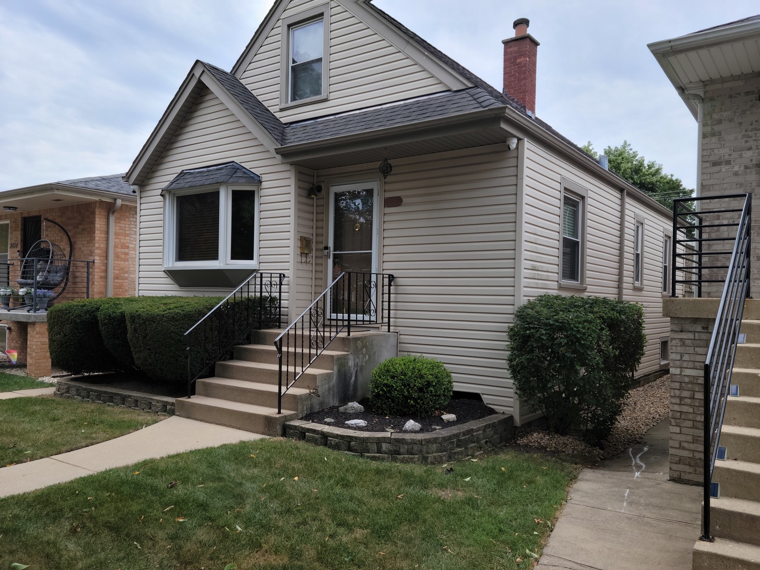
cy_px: 285
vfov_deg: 49.7
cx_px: 380
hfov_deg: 63.4
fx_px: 615
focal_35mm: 28
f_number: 2
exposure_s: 1/350
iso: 25
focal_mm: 5.9
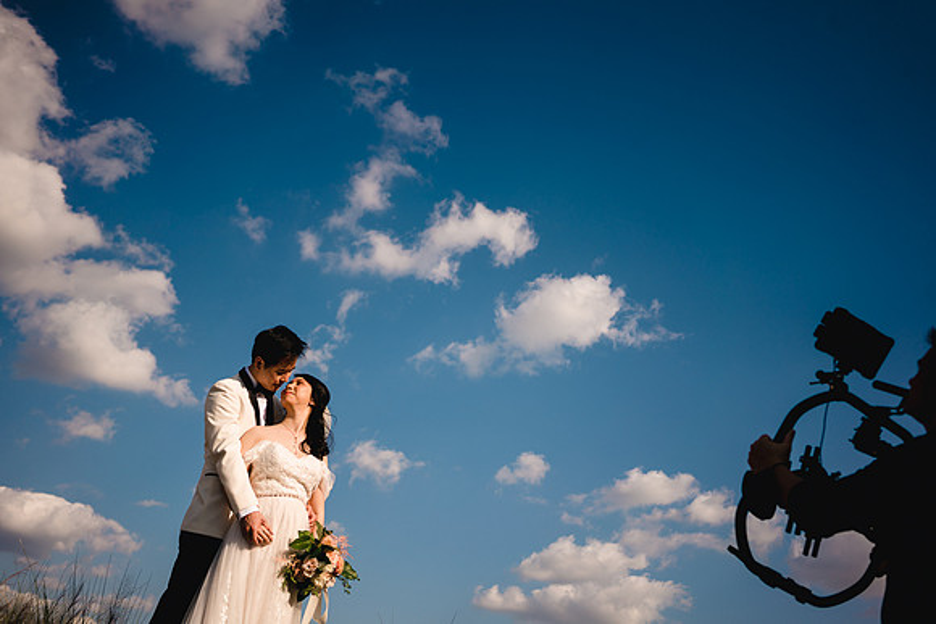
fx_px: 910
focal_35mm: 35
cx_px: 468
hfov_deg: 54.4
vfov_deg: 37.9
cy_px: 312
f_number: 2.8
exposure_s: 1/4000
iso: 50
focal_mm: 35
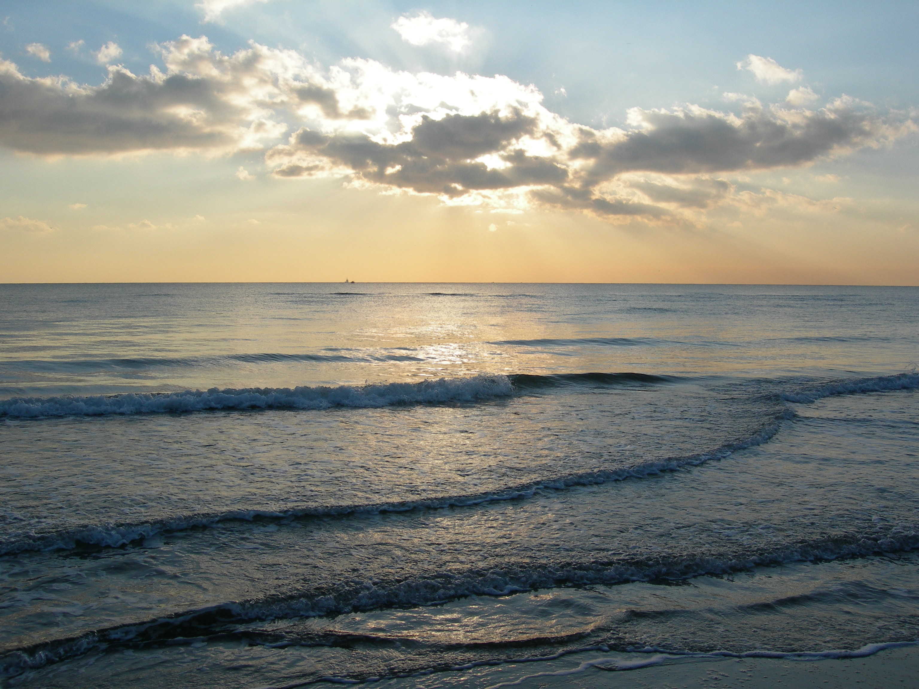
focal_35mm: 38
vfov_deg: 37.7
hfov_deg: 49.0
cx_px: 460
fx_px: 1009
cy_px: 344
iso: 50
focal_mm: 7.8
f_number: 4.8
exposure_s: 1/755
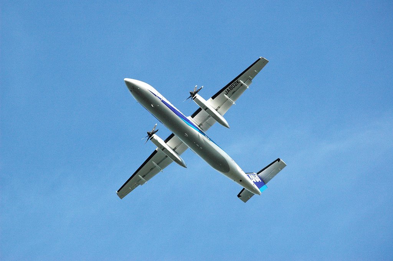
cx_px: 196
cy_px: 130
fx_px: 1996
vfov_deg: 7.5
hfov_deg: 11.2
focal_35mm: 183
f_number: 9
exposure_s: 1/1250
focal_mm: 122
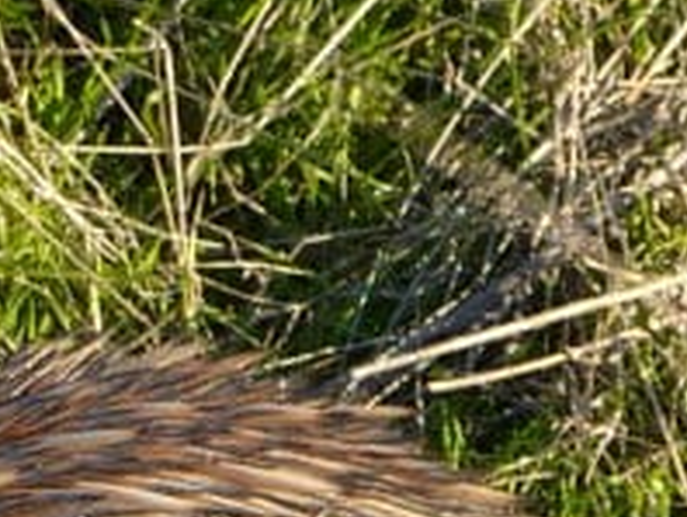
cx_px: 42
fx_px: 6935
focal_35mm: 349
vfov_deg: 4.3
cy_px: 715
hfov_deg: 5.7
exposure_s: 1/125
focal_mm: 10.3
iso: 80
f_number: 4
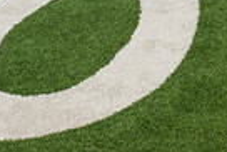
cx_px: 296
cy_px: -163
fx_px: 656
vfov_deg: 11.7
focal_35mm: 104
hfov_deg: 18.3
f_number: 8
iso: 160
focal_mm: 24
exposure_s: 1/200
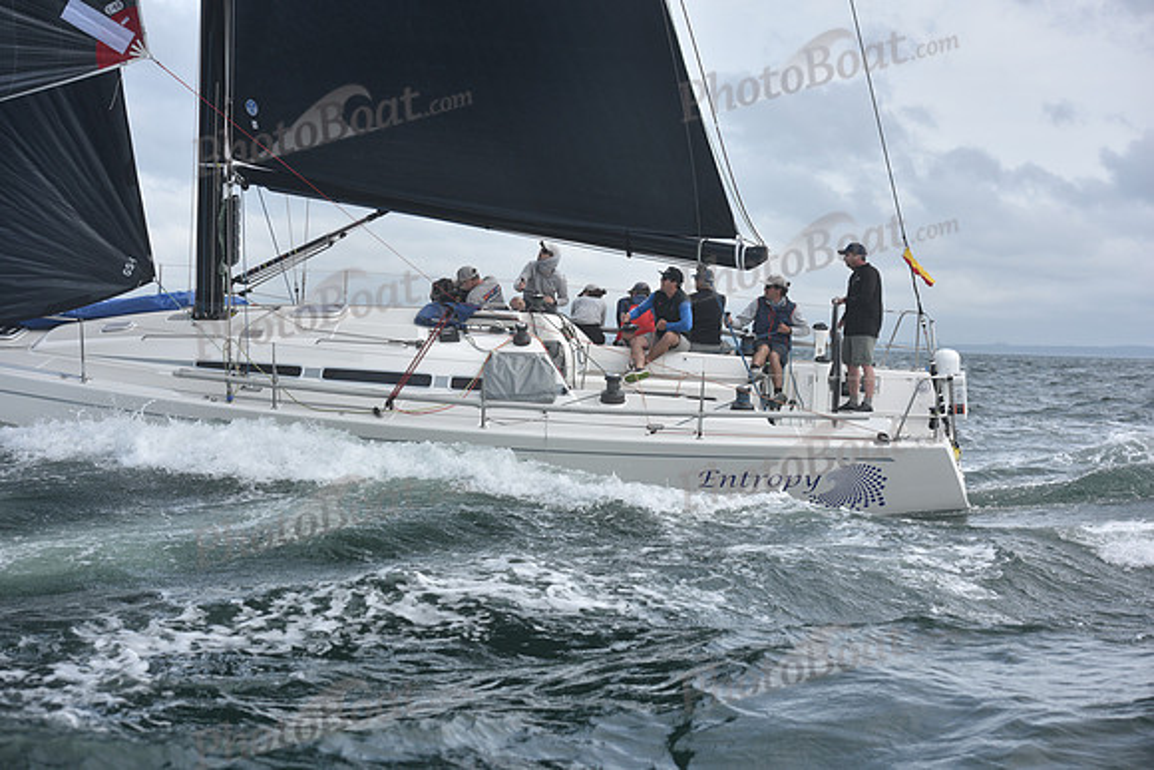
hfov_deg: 28.8
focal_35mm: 70
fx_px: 2244
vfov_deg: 19.5
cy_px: 385
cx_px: 577
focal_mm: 70
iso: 200
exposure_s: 1/1250
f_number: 5
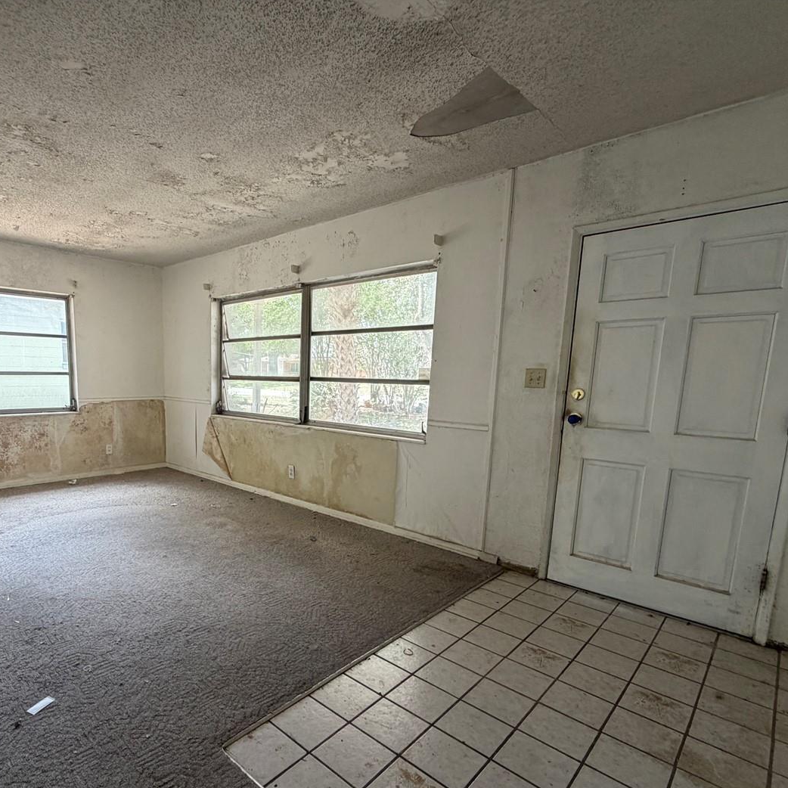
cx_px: 281
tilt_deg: -8.7
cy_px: 449
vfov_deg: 77.2
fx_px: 489
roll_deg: -0.9
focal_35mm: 19
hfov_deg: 75.9
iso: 200
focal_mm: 2.22
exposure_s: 1/121
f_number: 2.2
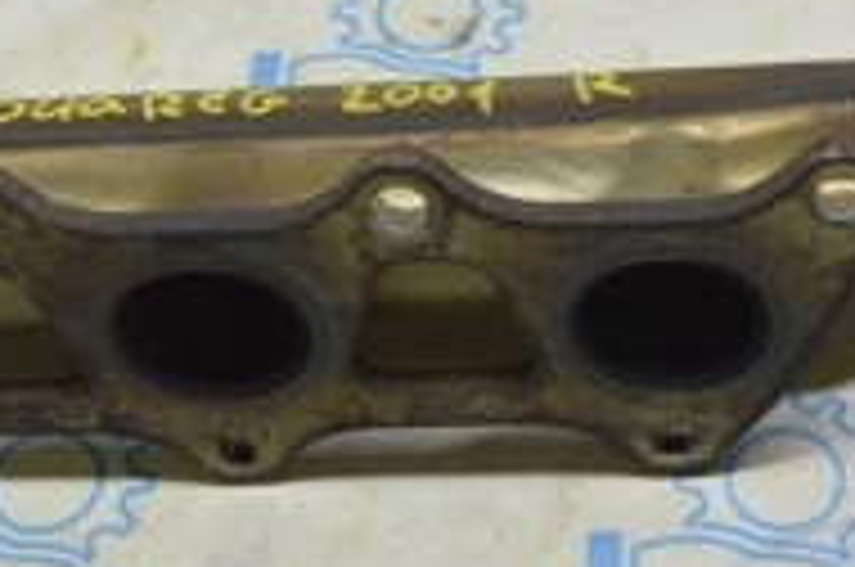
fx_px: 2158
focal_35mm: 91
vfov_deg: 14.9
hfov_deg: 22.2
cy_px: 466
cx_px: 666
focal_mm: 18
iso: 400
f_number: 5.6
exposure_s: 1/20
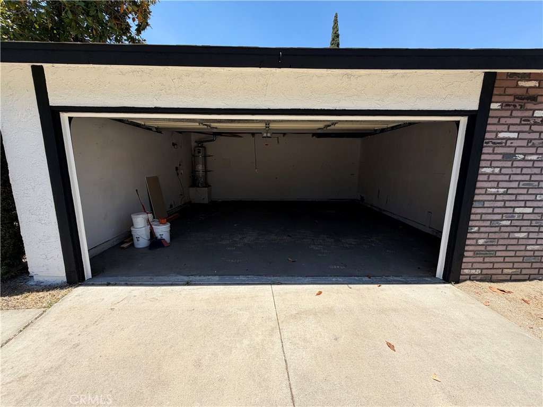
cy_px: 204
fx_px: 220
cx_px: 272
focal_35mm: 14
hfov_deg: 102.1
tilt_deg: -9.5
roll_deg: +0.7
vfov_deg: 85.7
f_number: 2.2
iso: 25
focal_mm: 2.22
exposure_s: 1/770
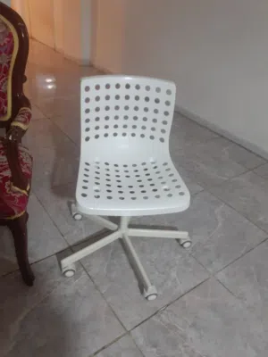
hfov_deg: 51.4
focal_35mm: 27
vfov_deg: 65.3
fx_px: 279
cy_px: 178
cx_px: 134
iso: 400
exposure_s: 1/25
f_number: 1.9
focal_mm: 3.6
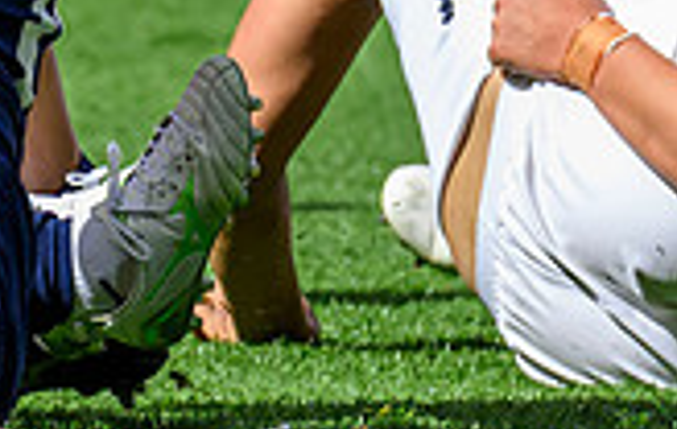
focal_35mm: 1376
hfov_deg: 1.5
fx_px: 25493
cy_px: 123
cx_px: -797
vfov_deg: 1.0
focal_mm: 200
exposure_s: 1/3200
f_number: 5.6
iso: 800
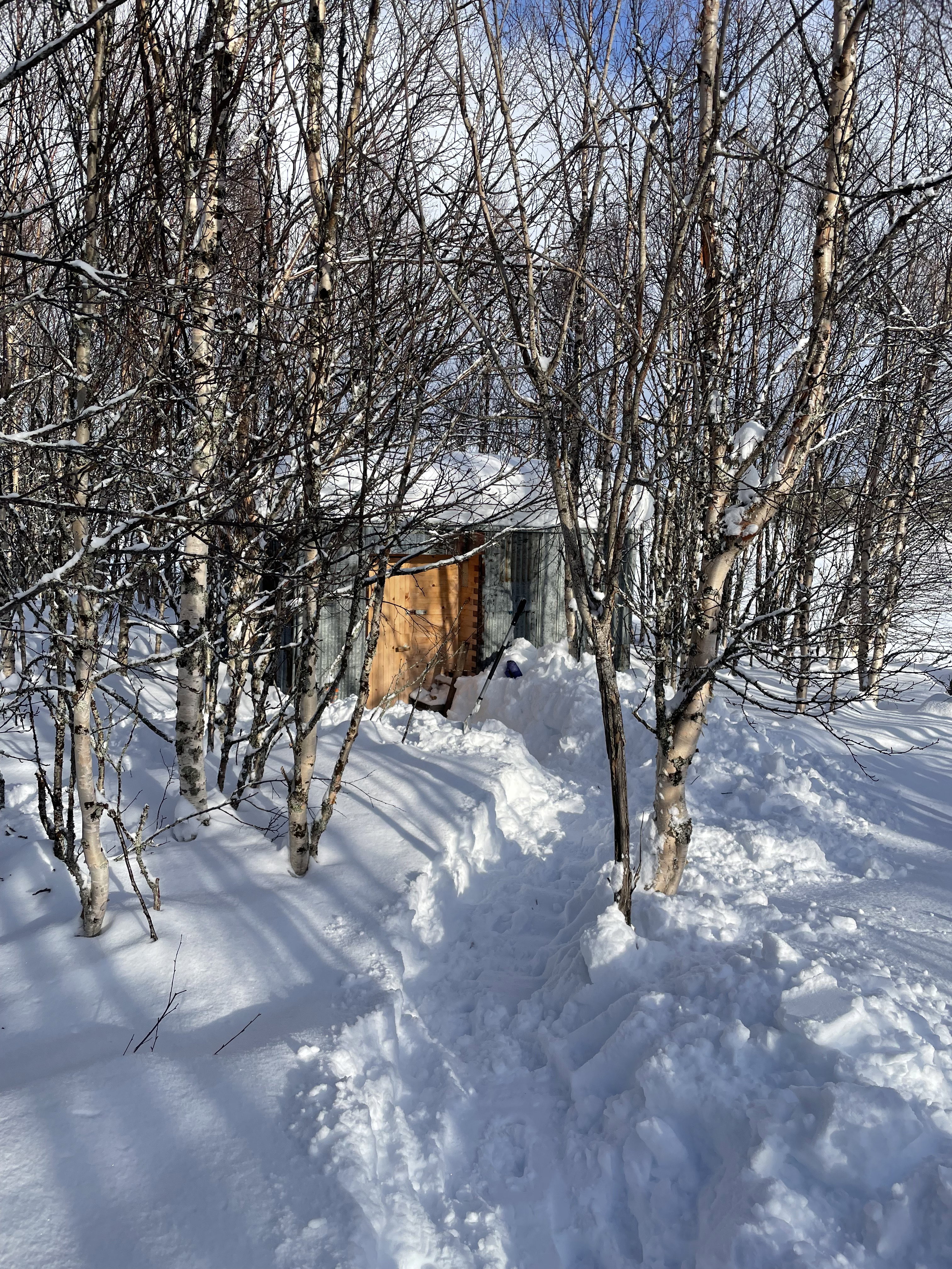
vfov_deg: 67.3
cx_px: 476
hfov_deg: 53.1
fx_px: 953
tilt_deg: -6.3
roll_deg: -1.4
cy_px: 634
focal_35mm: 26
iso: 32
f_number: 1.6
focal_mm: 4.2
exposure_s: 1/3125
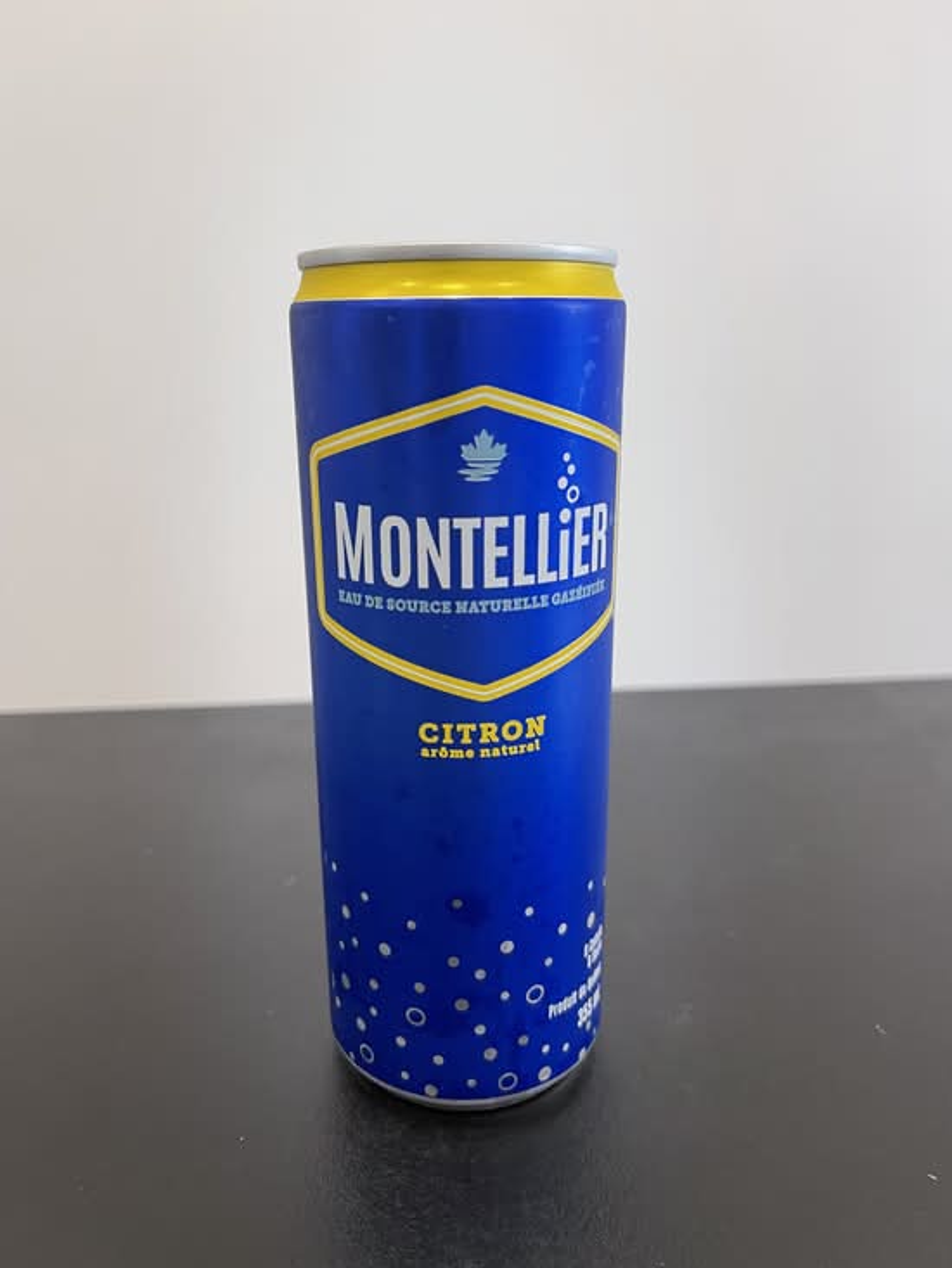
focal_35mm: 25
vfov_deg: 69.4
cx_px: 476
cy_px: 634
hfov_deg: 54.9
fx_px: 916
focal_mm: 5.1
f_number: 1.6
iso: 80
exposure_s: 1/60
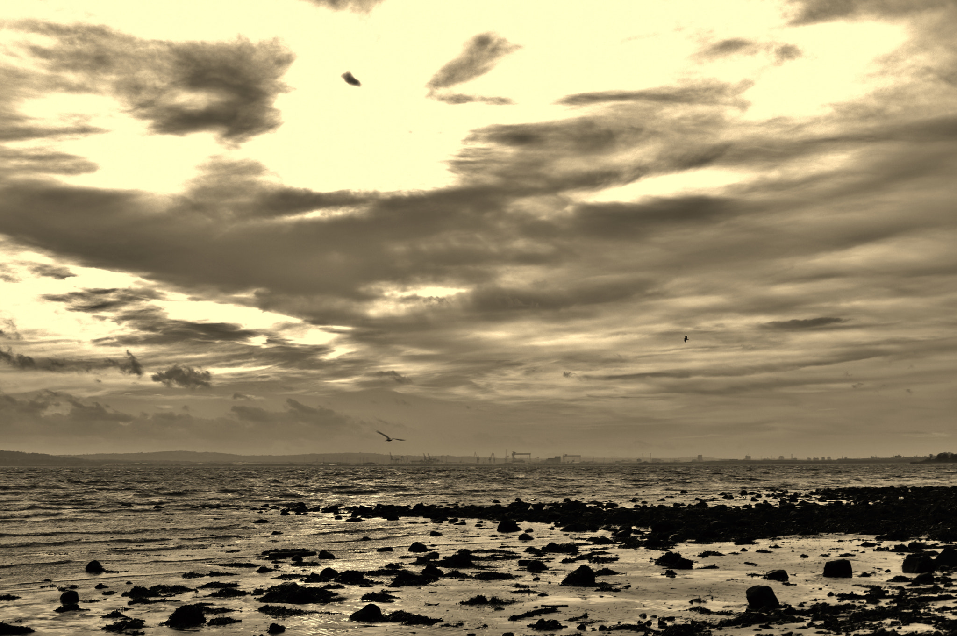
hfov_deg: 49.6
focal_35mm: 39
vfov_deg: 34.1
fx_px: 1036
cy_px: 318
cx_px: 478
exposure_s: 1/160
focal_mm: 26
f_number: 8
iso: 100
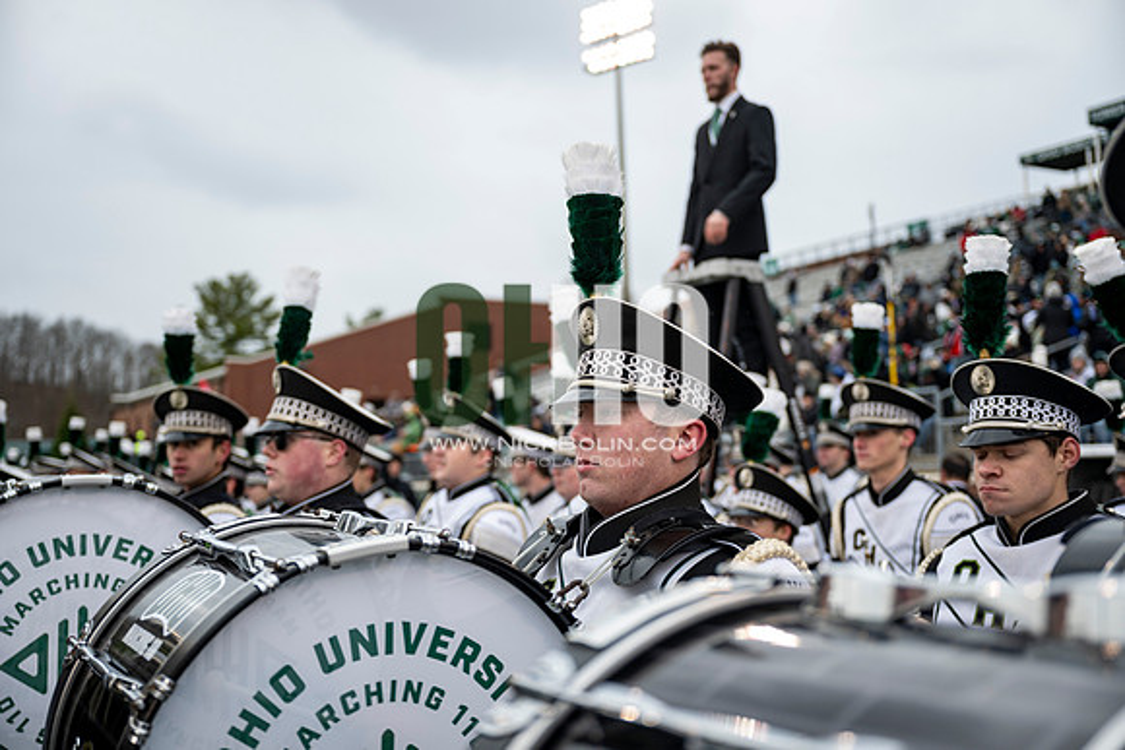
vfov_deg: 35.1
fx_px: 1188
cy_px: 375
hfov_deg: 50.7
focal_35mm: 38
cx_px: 562
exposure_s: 1/500
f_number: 2.8
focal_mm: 38
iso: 160
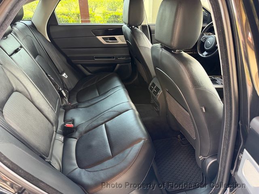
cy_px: 97
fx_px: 180
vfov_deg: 56.8
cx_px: 130
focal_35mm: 24
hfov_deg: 71.6
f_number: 1.78
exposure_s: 1/60
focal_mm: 6.76
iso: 400
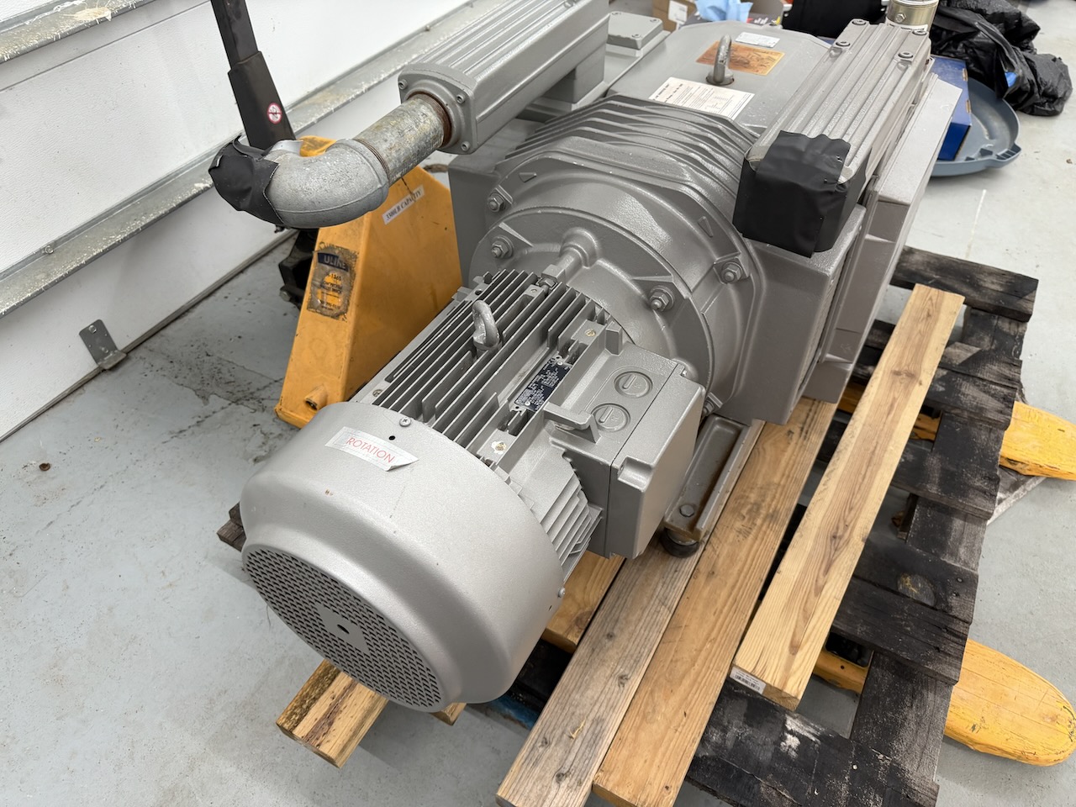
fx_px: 746
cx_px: 538
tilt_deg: -46.2
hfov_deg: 71.6
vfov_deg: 56.8
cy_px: 404
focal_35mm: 24
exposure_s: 1/60
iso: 160
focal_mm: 6.76
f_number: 1.78
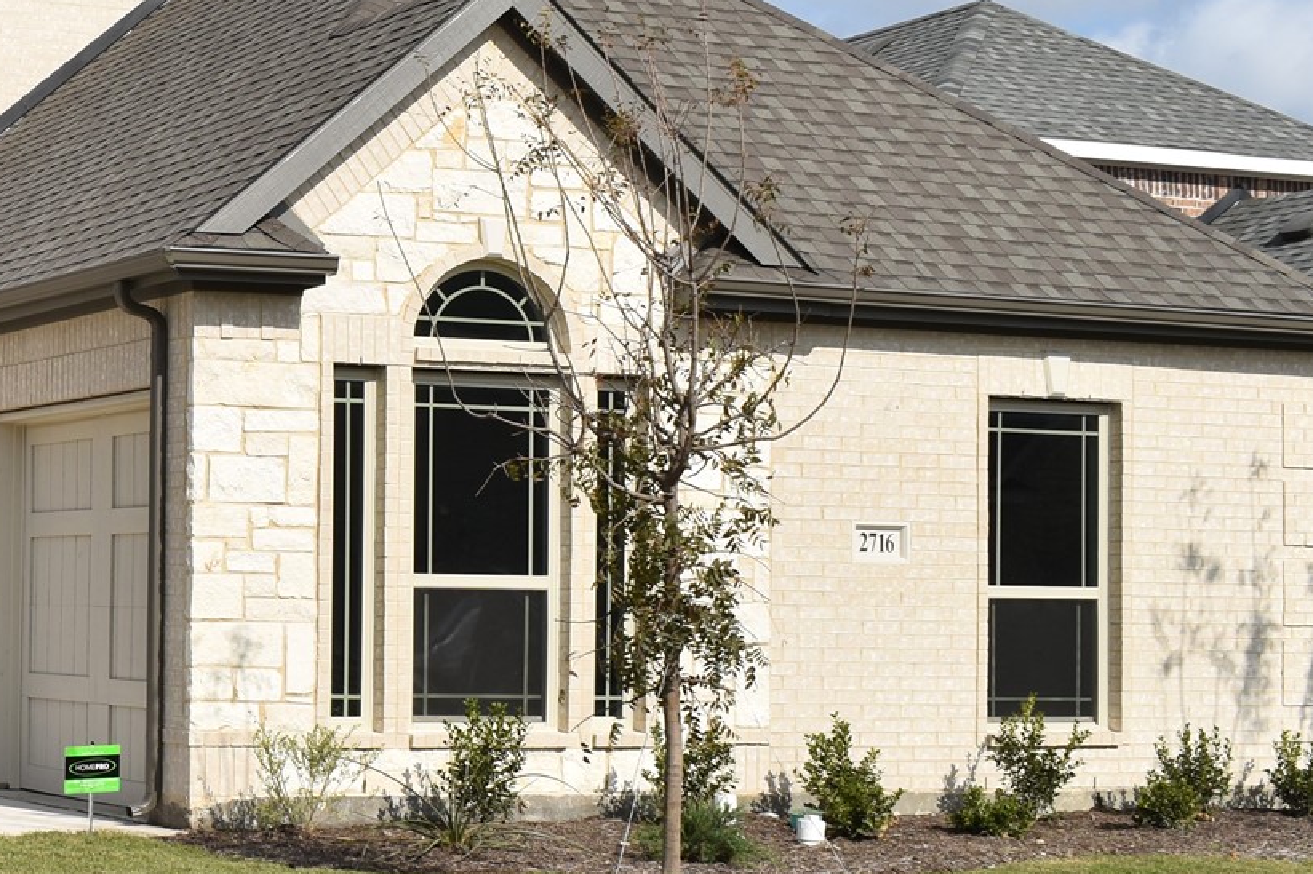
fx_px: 3038
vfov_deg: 16.4
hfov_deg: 23.0
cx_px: -128
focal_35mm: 83
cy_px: 462
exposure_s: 1/400
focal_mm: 21
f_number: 10
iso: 100
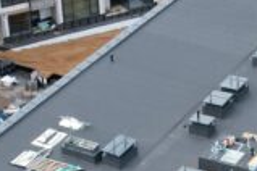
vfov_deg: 9.6
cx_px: 249
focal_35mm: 142
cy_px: 135
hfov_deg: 14.3
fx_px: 1014
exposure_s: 1/500
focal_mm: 8.38
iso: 130
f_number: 2.8
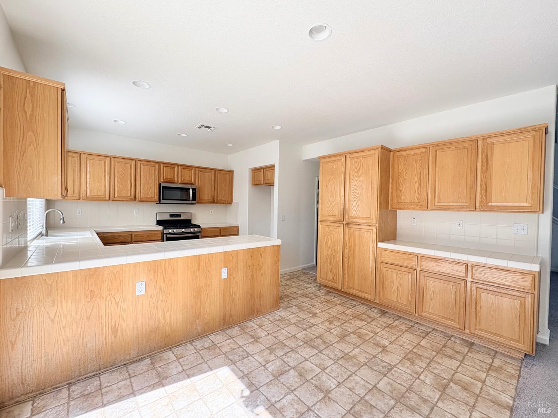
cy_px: 209
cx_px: 279
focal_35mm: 14
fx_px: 226
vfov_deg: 85.6
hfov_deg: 102.1
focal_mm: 2.22
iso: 64
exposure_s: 1/99
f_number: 2.2
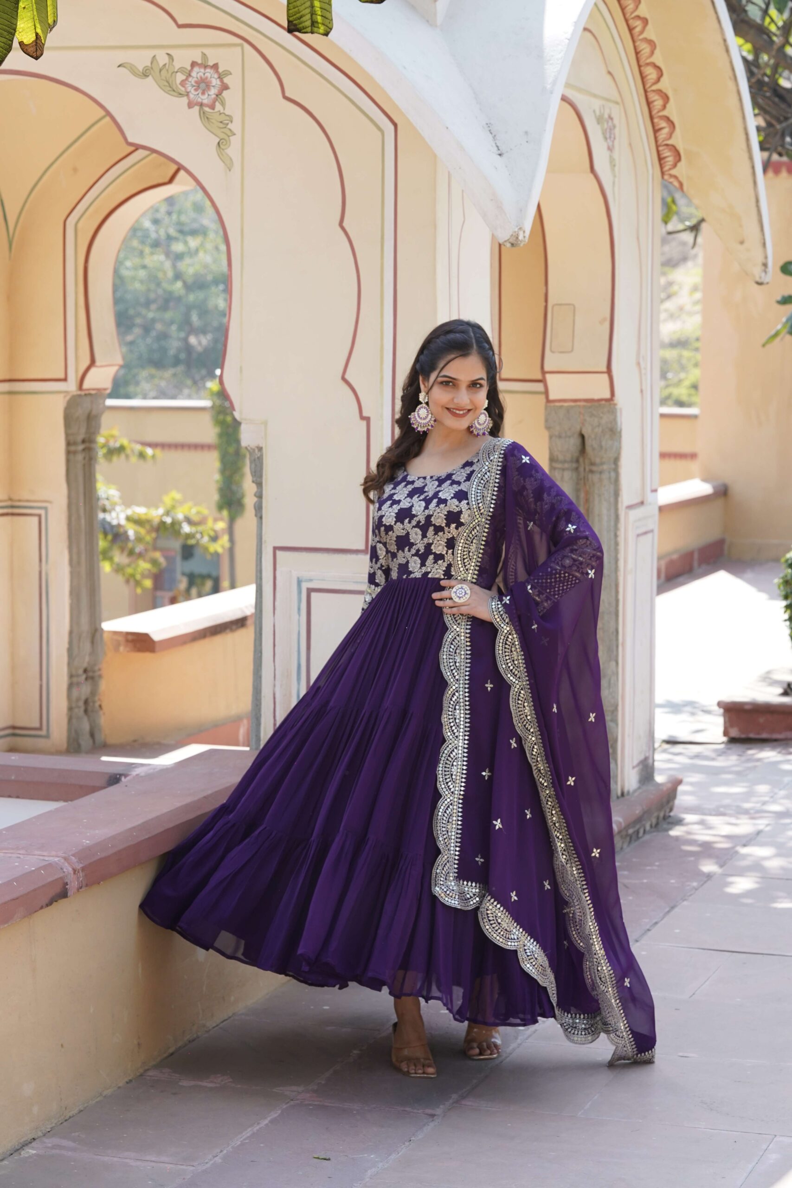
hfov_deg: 16.1
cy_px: 594
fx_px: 2804
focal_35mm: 85
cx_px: 396
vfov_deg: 23.9
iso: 800
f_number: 6.3
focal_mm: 85
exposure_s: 1/500
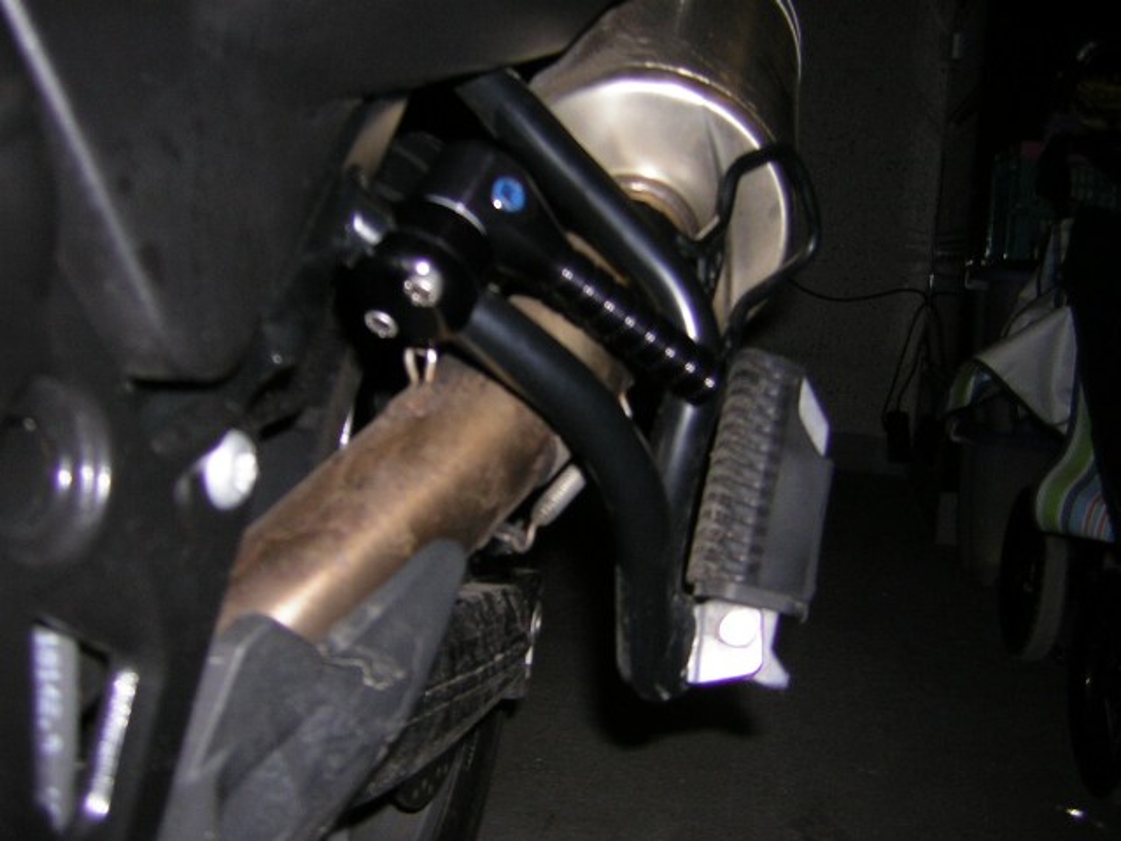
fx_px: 1166
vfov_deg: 39.7
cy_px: 420
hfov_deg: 51.4
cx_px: 560
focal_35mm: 36
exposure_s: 1/60.1
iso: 50
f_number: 2.6
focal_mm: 4.7
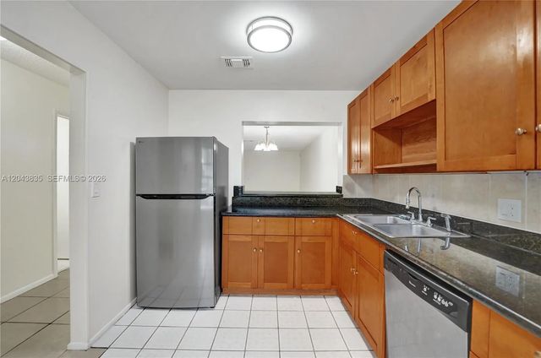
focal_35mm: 14
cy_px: 179
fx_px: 210
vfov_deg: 81.0
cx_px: 270
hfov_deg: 104.4
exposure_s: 1/320
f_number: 3.2
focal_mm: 14
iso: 1250
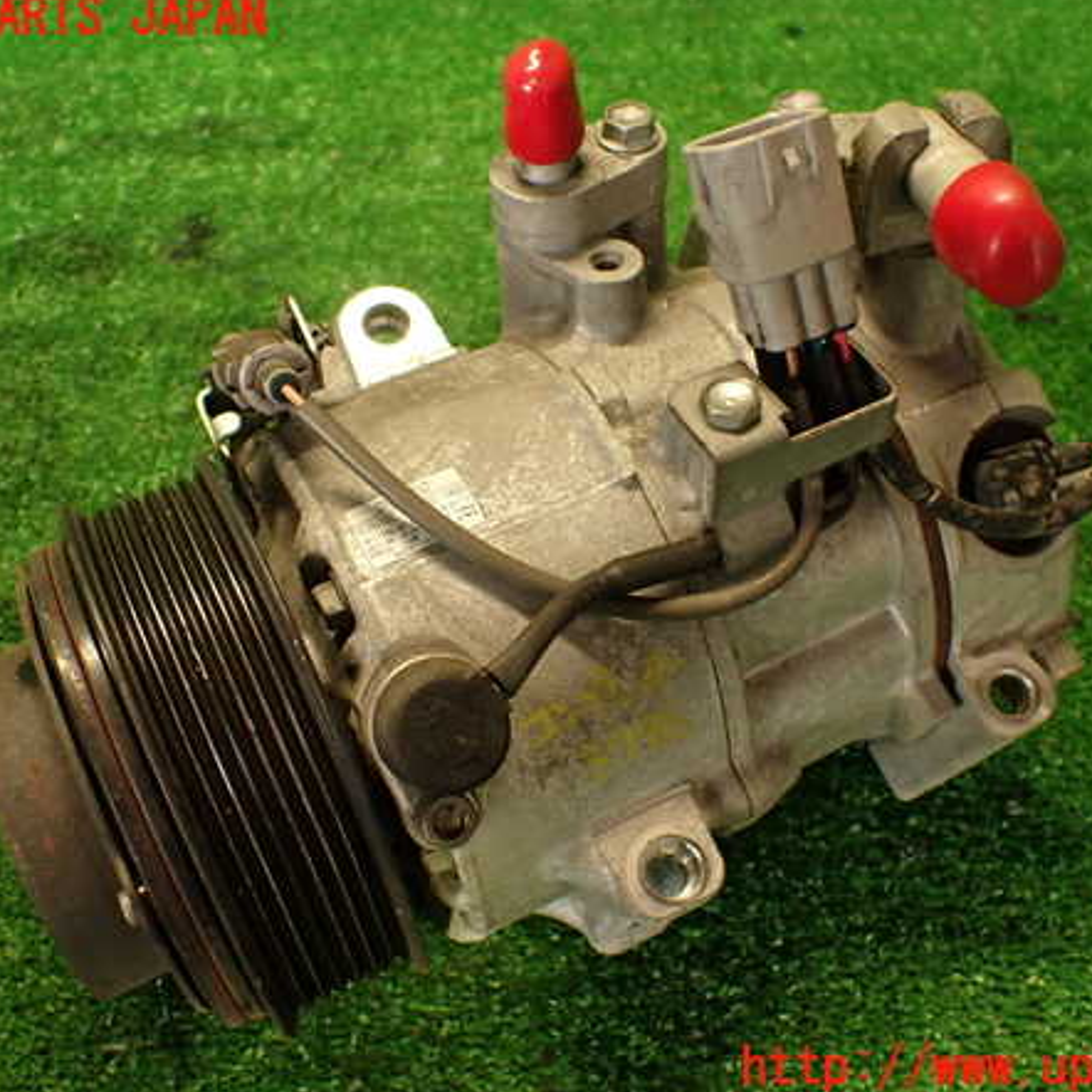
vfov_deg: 46.0
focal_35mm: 36
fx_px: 1285
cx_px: 558
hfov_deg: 46.0
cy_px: 544
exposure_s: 1/30
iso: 250
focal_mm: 5.4
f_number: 2.3
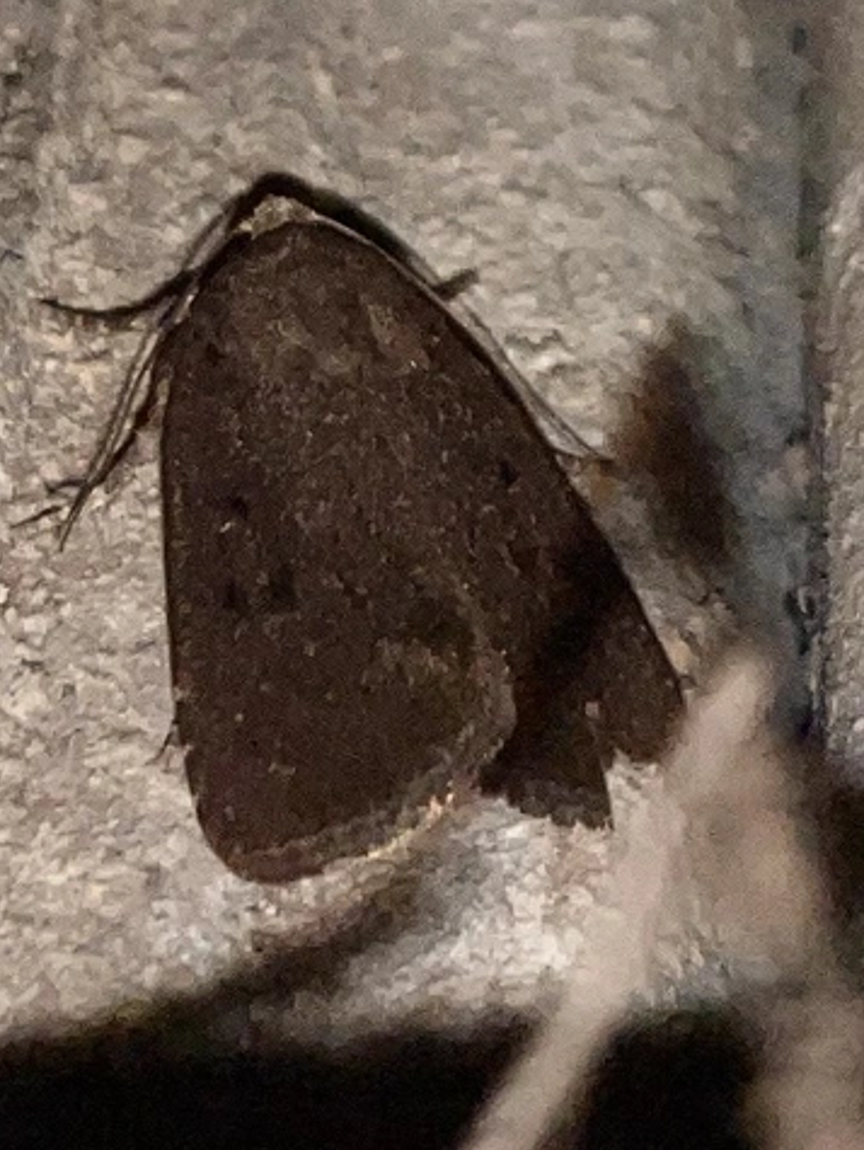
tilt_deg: +38.2
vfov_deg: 52.4
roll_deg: +3.9
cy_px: 482
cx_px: 407
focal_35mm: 35
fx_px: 1163
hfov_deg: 40.7
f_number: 1.6
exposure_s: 1/69
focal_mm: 5.1
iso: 32
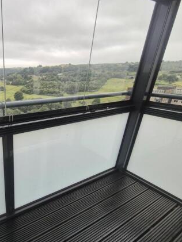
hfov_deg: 60.3
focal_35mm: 18
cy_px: 122
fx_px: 126
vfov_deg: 87.7
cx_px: 17
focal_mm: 2.2
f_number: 2.2
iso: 125
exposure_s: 1/2000
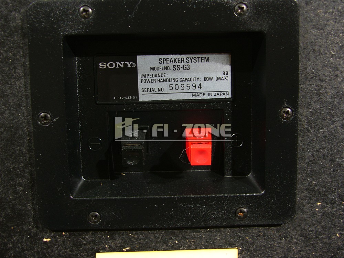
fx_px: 596
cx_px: 172
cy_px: 129
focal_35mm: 60
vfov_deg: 24.4
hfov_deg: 32.2
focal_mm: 15.5
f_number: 2.8
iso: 50
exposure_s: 1/60
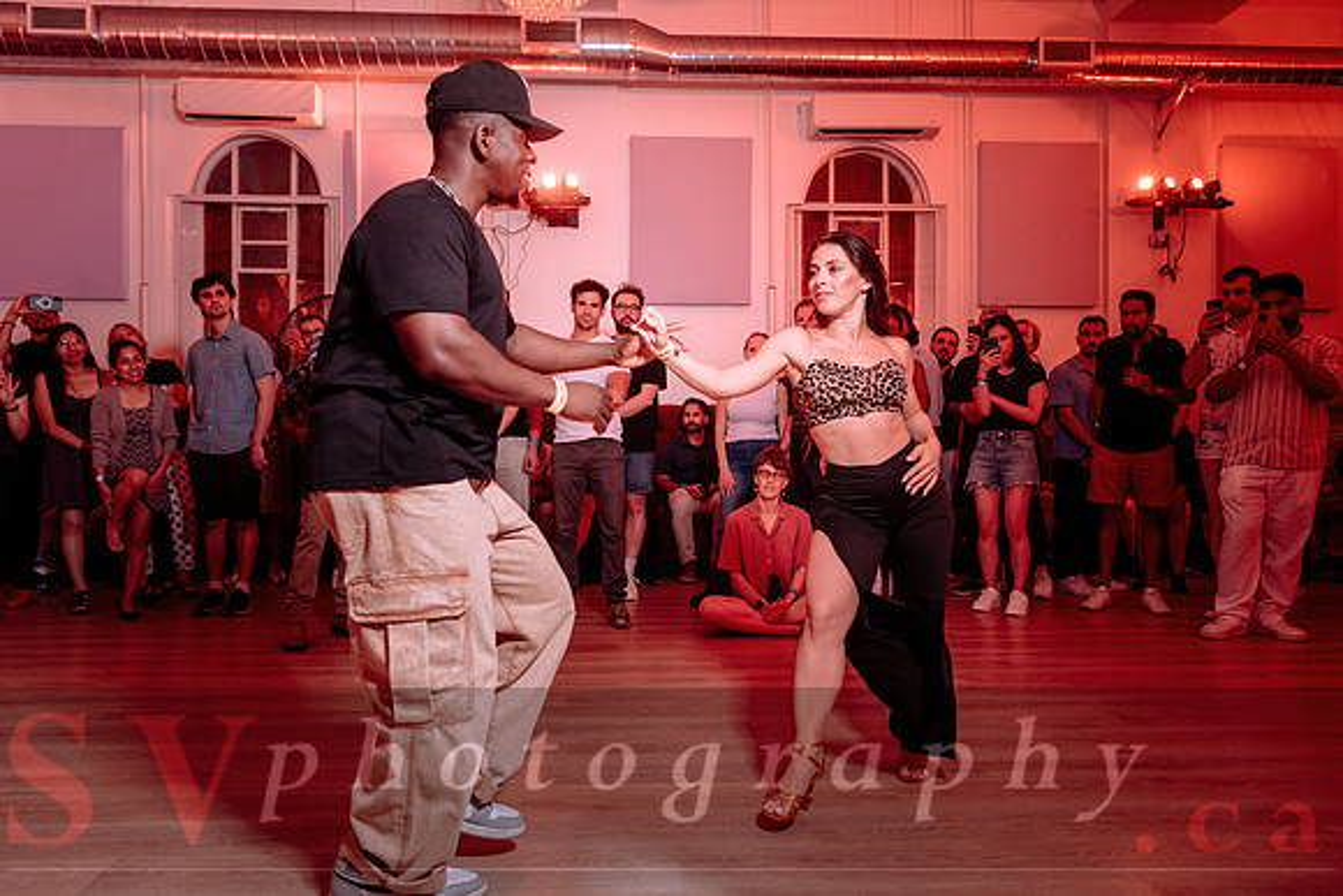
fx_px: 1082
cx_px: 672
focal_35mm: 29
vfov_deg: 45.0
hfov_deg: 63.6
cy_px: 448
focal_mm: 29
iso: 800
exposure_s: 1/80
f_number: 2.8
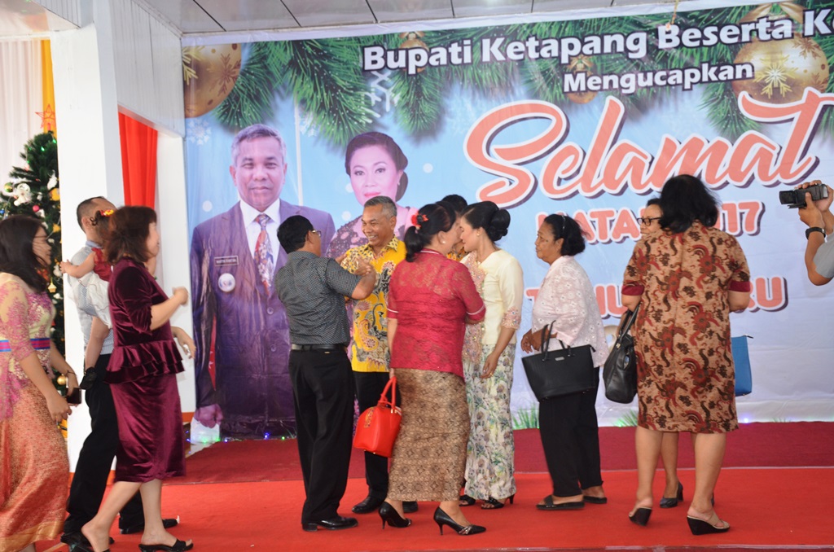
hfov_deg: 41.2
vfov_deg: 27.9
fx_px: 1110
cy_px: 276
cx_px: 417
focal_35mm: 48
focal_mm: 32
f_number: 4
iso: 720
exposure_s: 1/60
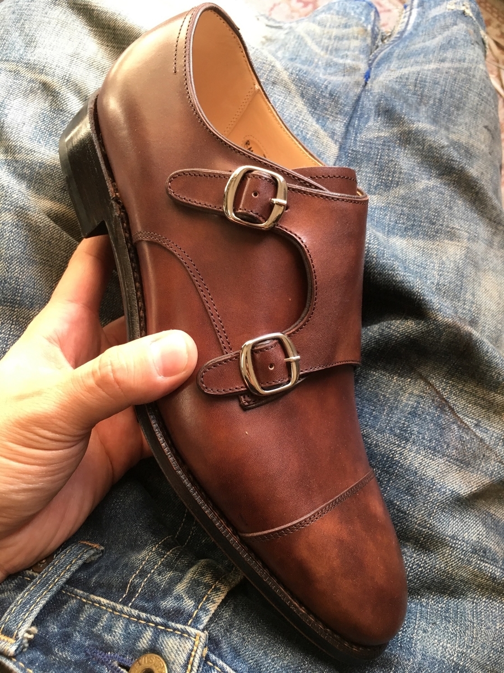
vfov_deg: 61.7
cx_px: 252
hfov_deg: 48.2
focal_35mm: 29
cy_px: 336
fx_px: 563
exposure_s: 1/30
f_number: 2.2
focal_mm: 4.15
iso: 40
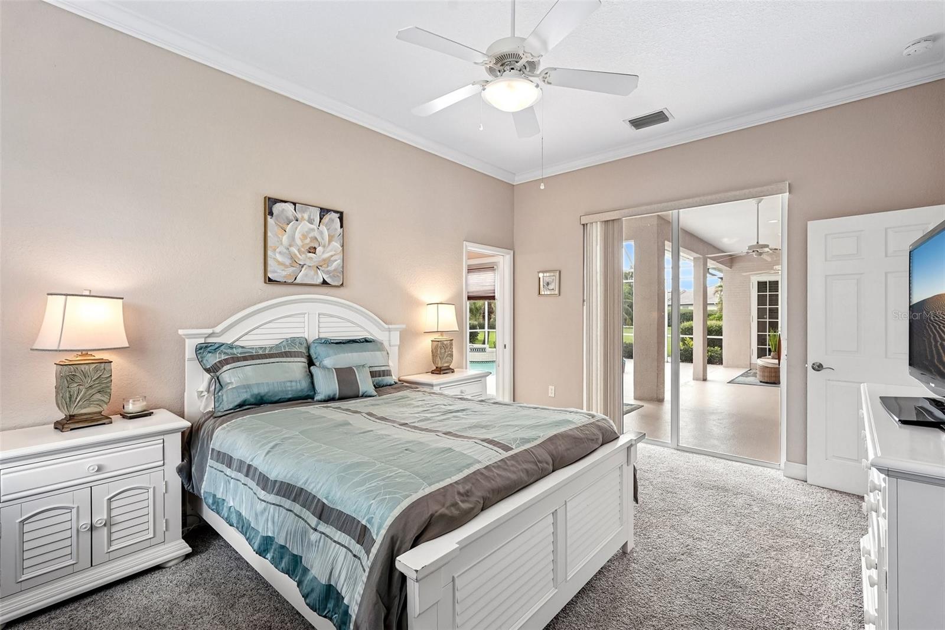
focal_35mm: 16
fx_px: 420
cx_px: 472
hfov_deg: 96.7
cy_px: 315
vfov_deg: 73.7
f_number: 8
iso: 400
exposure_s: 1/20
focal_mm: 16
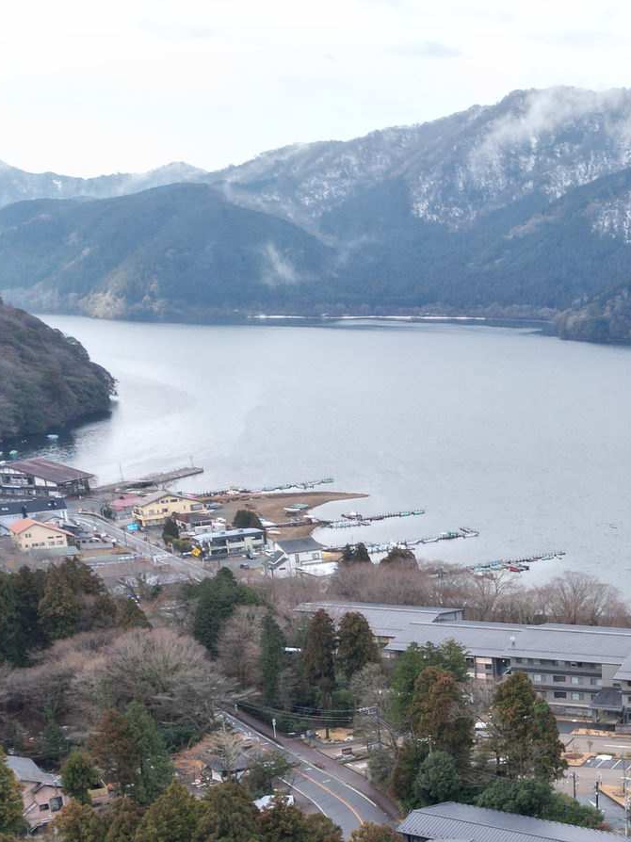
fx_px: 1337
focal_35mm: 55
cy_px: 722
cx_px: 745
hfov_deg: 24.2
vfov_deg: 33.5
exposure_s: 1/400
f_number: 1.7
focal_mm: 6.72
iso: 100
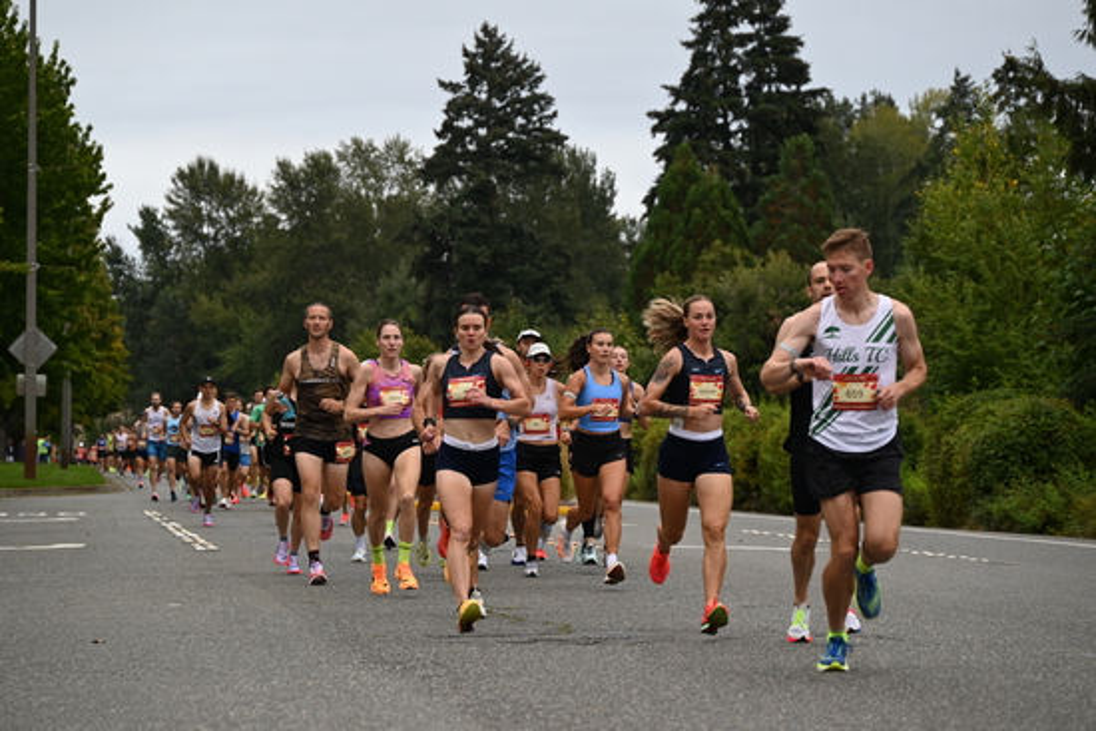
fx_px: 4263
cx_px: 548
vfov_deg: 9.8
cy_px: 366
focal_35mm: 140
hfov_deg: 14.6
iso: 500
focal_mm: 140
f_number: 6.3
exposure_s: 1/250
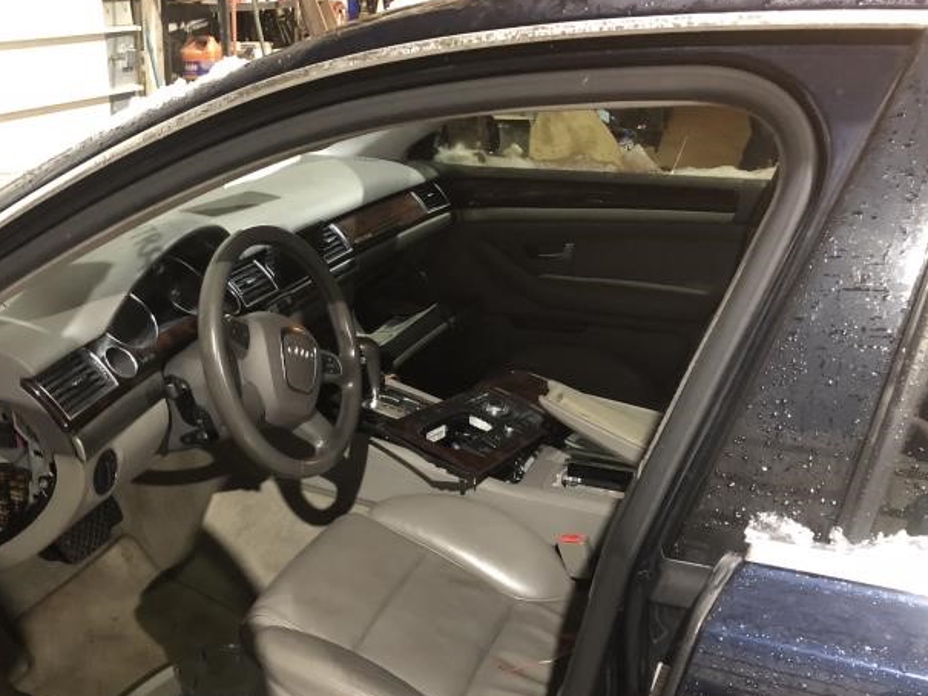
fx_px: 992
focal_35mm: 37
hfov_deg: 49.9
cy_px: 392
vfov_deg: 38.6
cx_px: 379
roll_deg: -1.2
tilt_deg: -23.0
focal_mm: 3.99
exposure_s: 1/4
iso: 100
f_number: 1.8
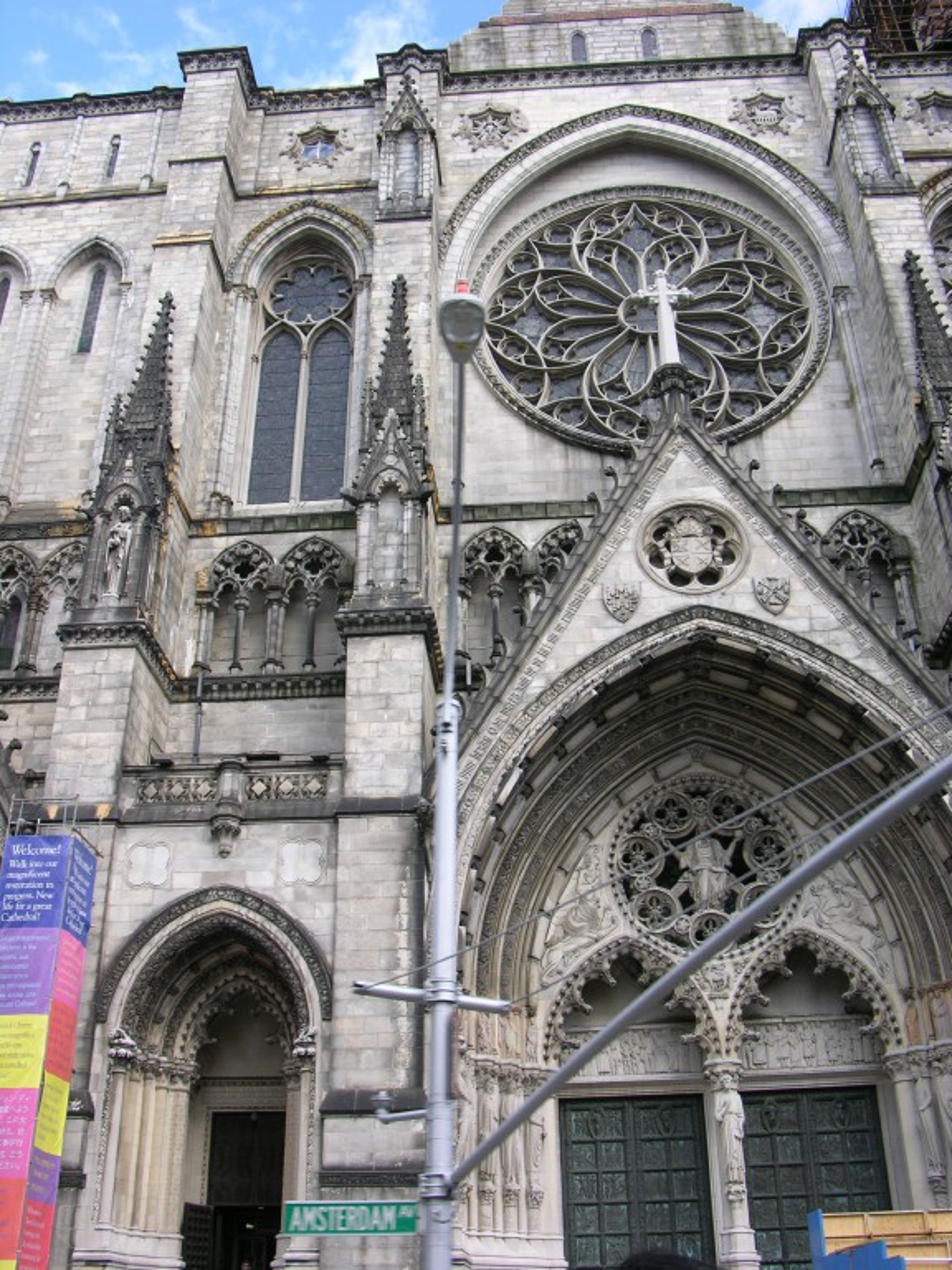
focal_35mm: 35
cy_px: 635
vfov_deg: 52.6
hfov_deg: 40.7
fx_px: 1283
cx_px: 476
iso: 50
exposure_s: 1/123
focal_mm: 8.9
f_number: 4.5
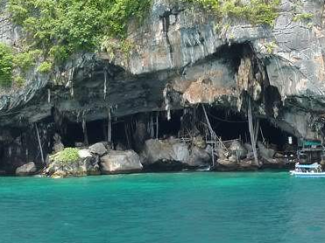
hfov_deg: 20.2
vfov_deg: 15.2
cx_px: 180
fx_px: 910
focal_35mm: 97
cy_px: 91
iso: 80
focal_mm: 6.1
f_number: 4
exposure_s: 1/160
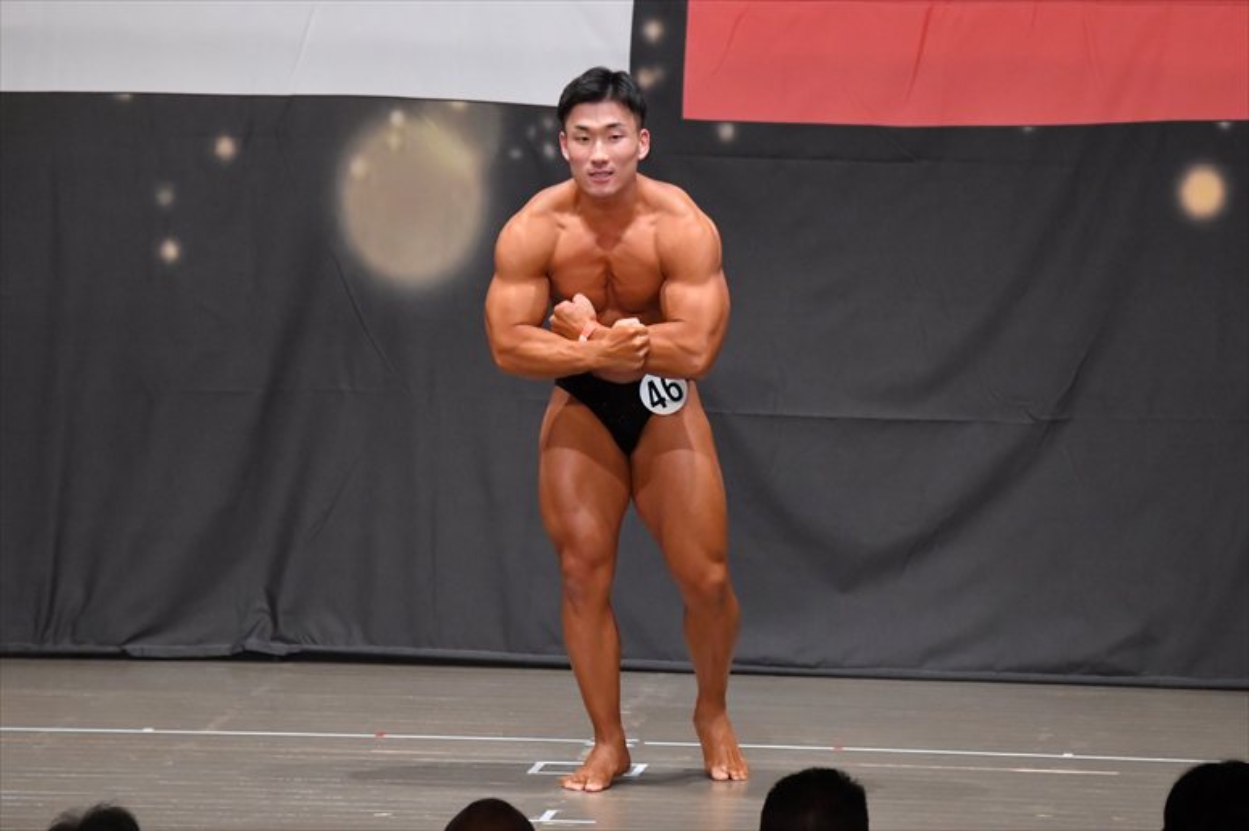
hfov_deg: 8.6
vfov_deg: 5.7
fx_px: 8323
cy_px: 416
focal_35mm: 240
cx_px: 624
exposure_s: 1/400
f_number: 5.6
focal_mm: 160
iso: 6400
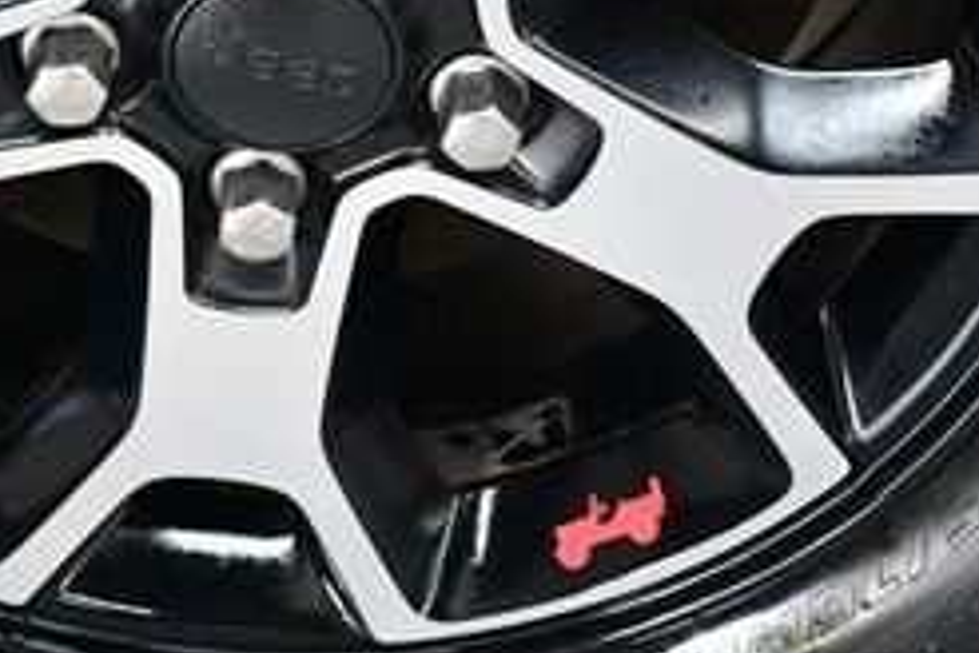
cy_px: -28
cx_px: 151
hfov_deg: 12.5
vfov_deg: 8.3
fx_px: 4460
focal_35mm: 164
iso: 3200
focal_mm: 42
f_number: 4.5
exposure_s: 1/80
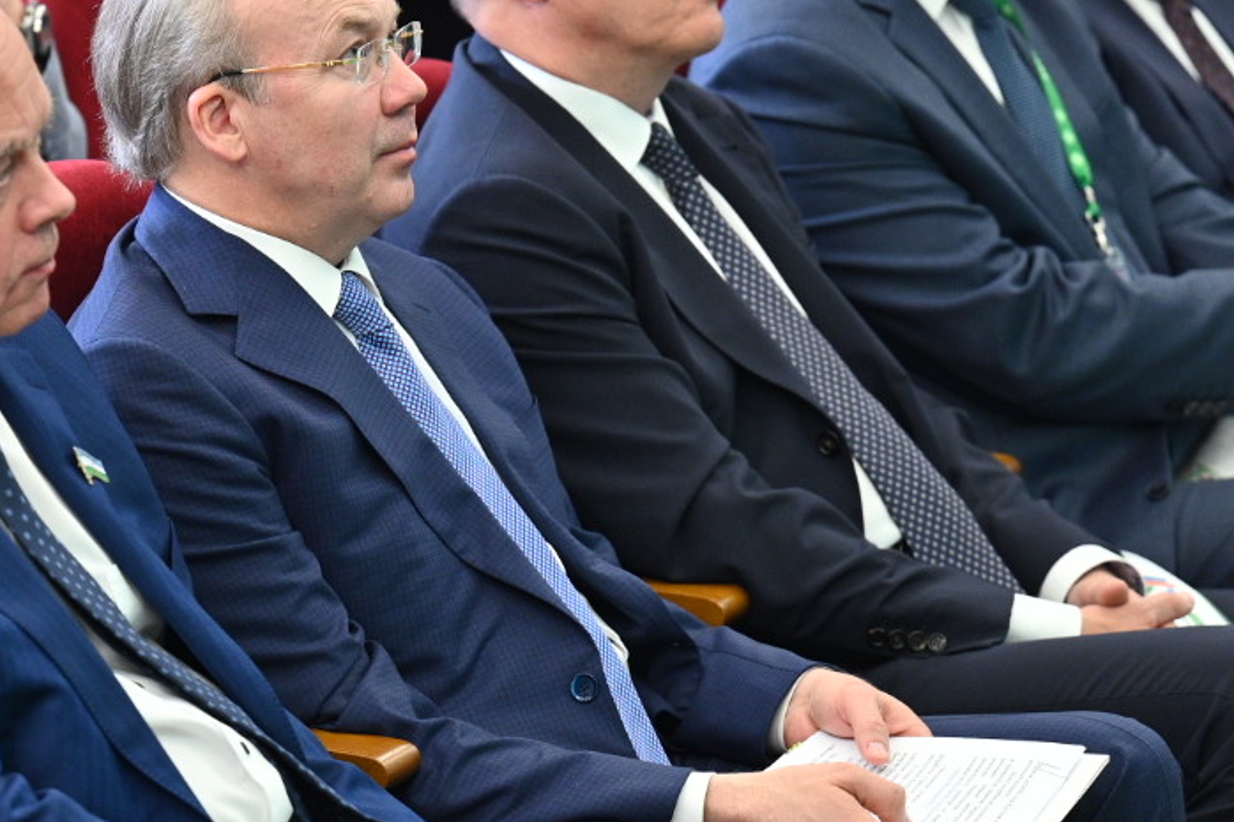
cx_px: 470
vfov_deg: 7.0
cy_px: 315
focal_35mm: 195
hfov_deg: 10.5
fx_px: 6682
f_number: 2.8
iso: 1250
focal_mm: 84
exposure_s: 1/160
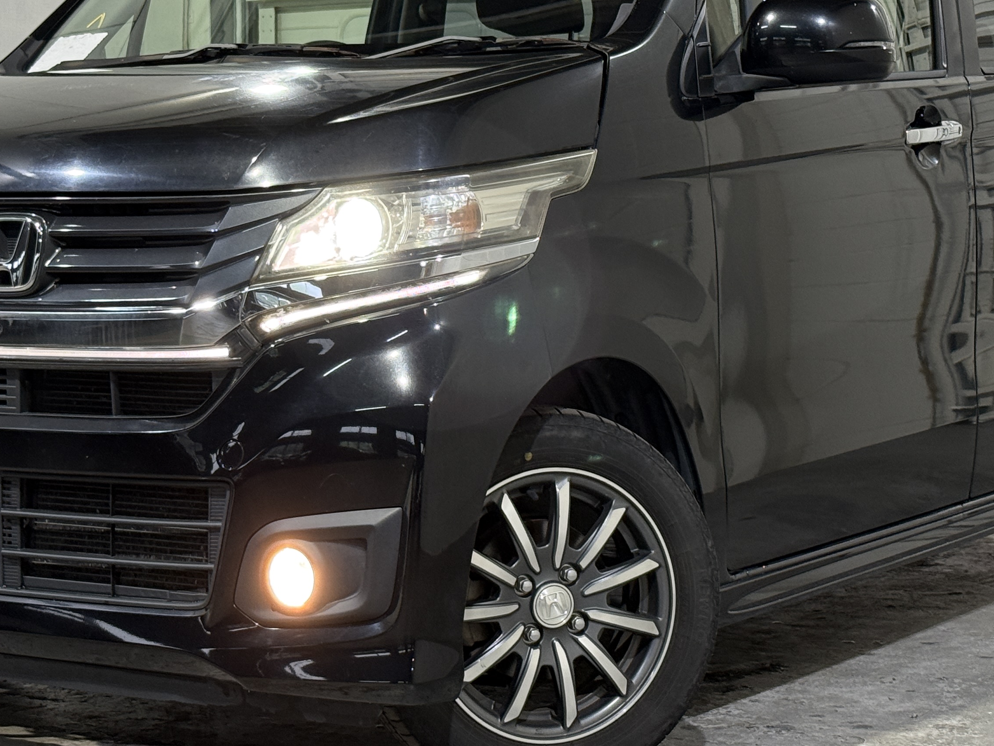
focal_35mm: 85
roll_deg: +0.2
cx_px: 434
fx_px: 2441
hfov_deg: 23.0
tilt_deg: -1.2
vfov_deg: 17.3
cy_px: 269
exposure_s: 1/60
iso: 200
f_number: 1.78
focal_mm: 6.76
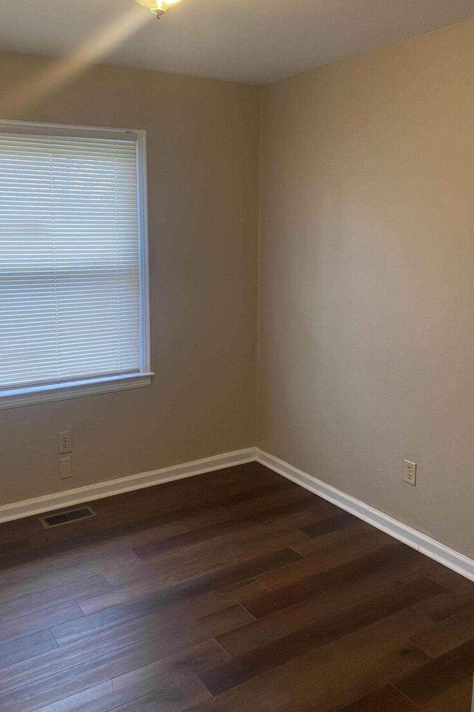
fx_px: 612
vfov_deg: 60.1
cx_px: 189
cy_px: 315
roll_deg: +0.0
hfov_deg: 42.1
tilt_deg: -7.3
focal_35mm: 31
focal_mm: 4.25
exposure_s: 1/60
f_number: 1.8
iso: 125
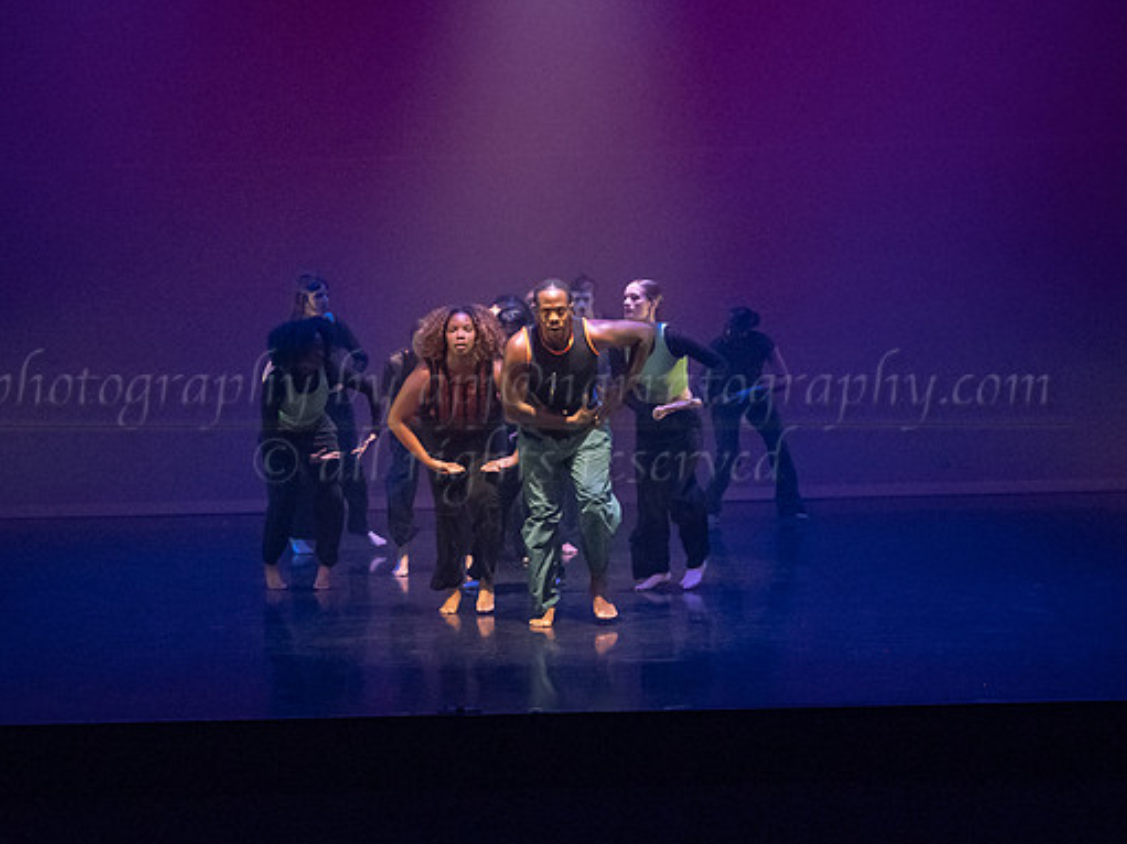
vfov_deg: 16.8
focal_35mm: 88
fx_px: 2864
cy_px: 429
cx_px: 546
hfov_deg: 22.3
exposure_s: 1/400
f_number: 3.5
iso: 4000
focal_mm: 51
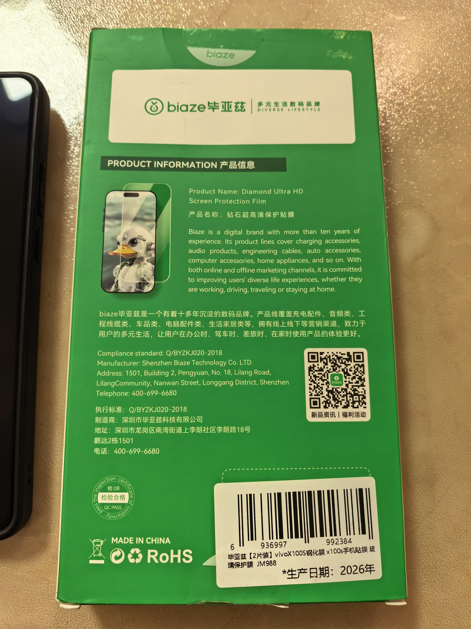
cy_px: 314
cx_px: 236
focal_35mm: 24
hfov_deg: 56.8
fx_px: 435
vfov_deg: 71.6
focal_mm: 6.98
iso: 320
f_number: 2.8
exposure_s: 1/100
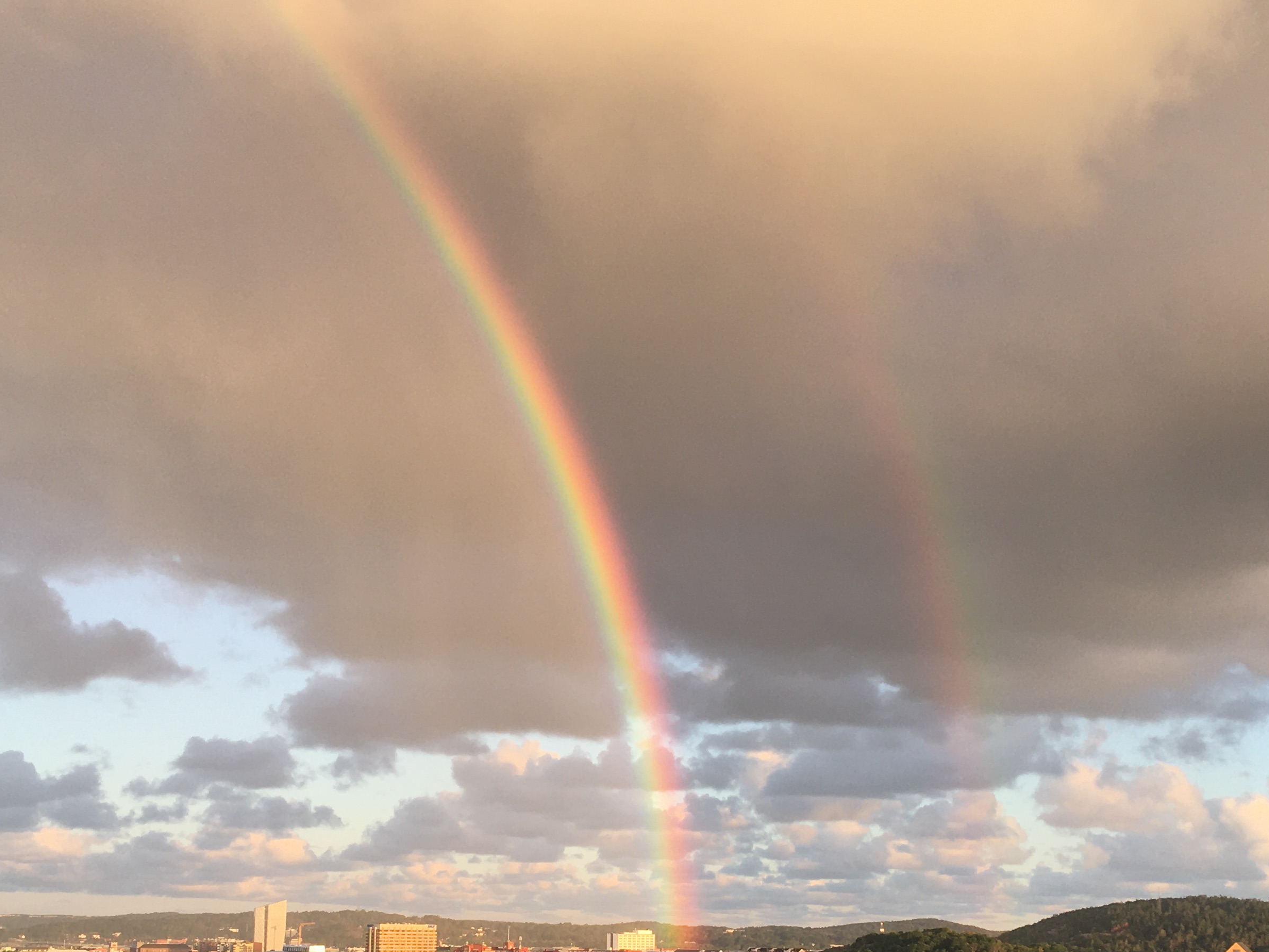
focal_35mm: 49
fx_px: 1796
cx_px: 629
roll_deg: +0.5
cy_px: 694
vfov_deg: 29.3
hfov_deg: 38.9
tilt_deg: +6.8
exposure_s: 1/285
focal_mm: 4.15
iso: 25
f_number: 2.2
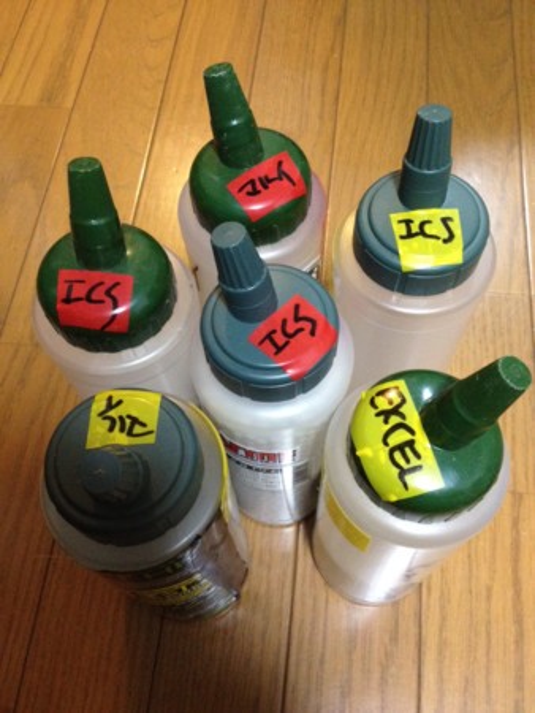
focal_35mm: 35
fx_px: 721
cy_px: 356
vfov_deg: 52.6
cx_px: 268
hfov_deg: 40.7
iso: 400
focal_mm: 4.28
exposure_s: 1/20
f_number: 2.4
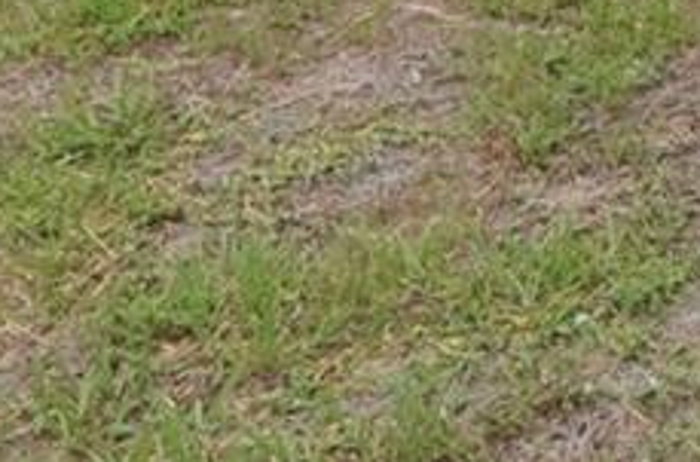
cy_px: -846
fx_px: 4883
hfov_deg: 7.9
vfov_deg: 5.2
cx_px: 1302
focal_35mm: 252
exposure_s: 1/250
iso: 140
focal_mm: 24
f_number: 8
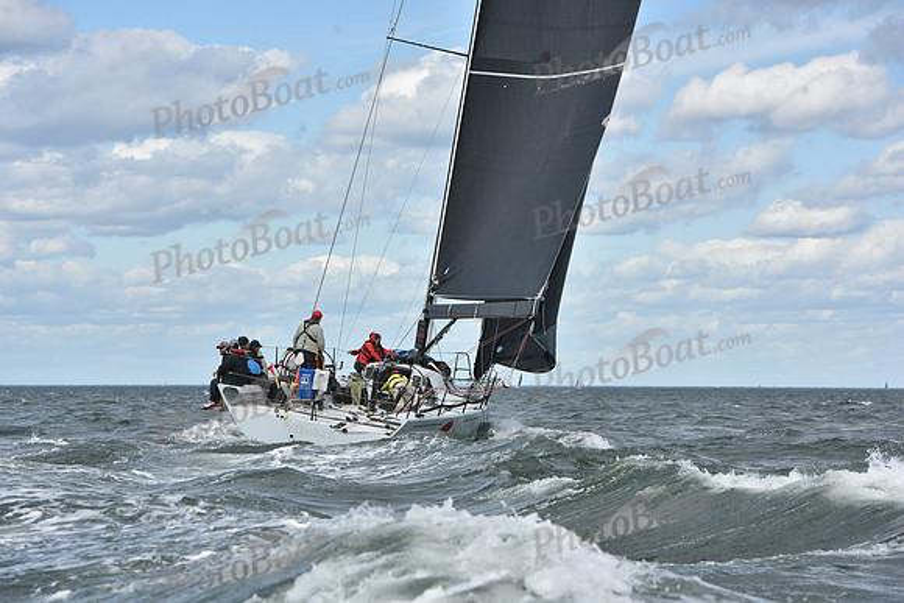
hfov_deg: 15.8
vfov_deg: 10.6
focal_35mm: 130
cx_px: 452
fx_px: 3265
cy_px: 302
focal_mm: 130
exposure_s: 1/1000
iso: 320
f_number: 9
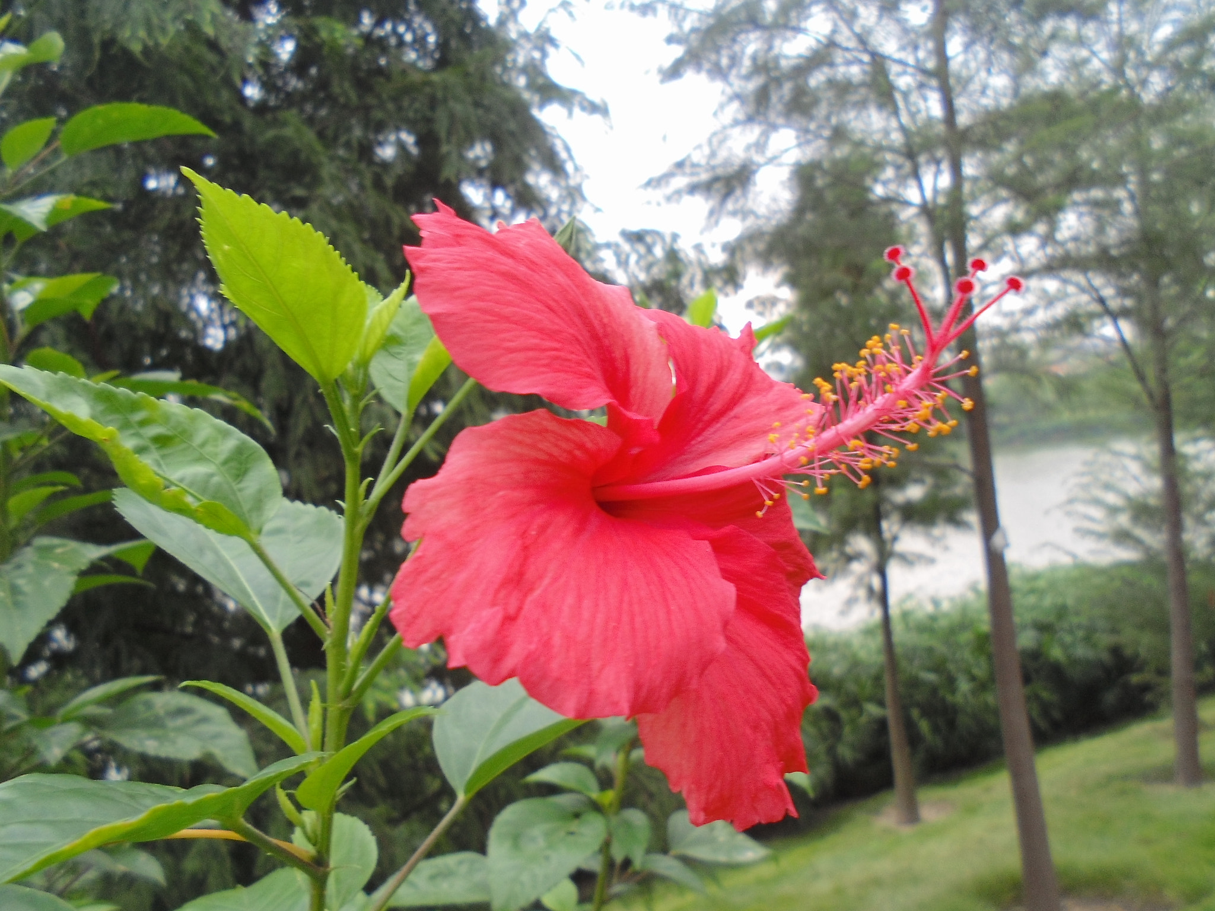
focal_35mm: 26
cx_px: 608
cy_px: 456
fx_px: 913
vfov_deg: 53.1
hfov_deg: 67.3
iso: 80
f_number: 3.5
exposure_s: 1/50
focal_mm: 4.6
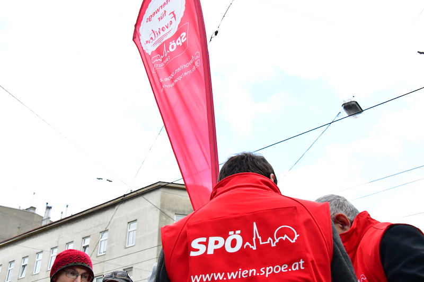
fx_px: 495
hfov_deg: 46.4
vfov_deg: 31.9
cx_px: 212
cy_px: 141
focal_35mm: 42
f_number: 5.6
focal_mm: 28
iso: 10000
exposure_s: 1/6400
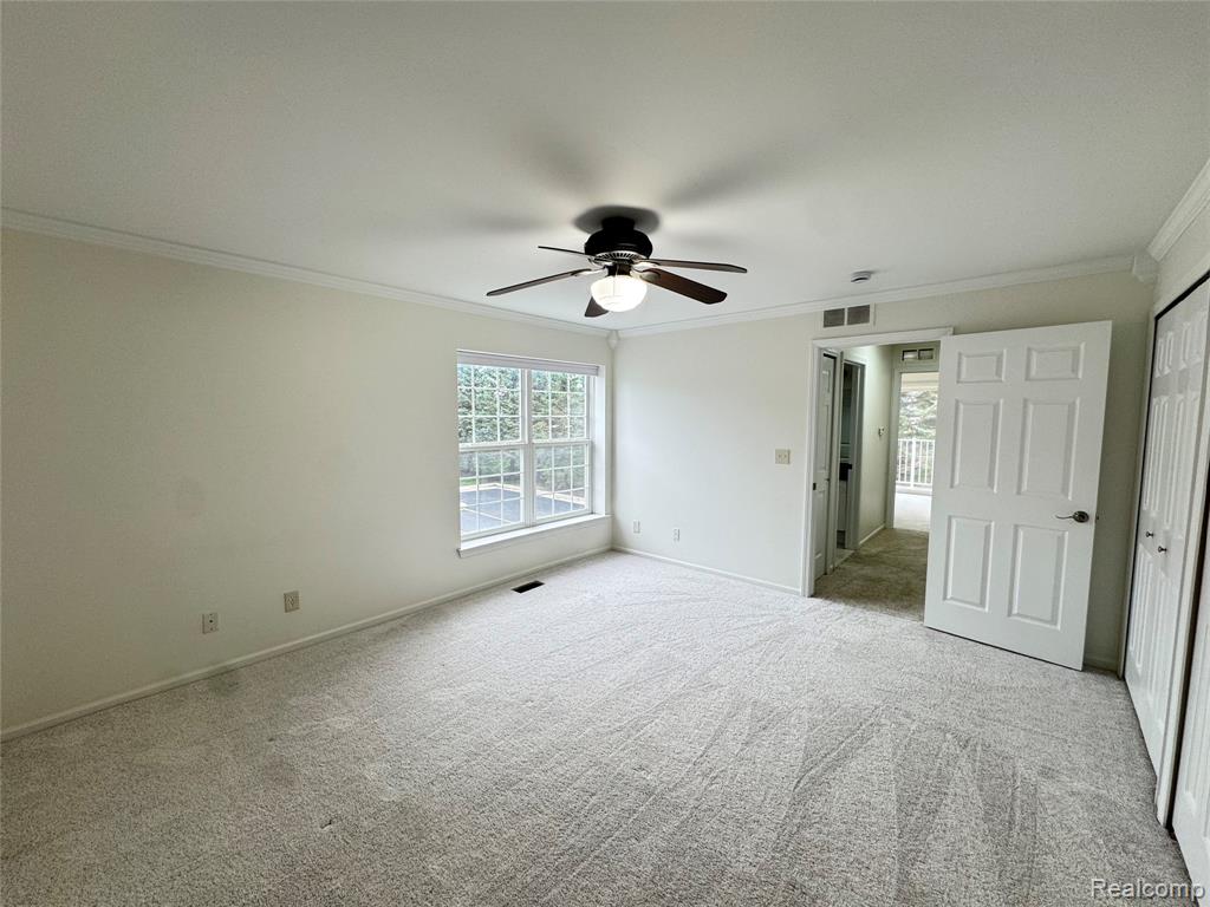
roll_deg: +0.0
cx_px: 605
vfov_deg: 85.7
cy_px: 454
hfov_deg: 102.1
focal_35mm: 14
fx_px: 489
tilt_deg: -5.8
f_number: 2.2
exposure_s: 1/120
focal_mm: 2.22
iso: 80
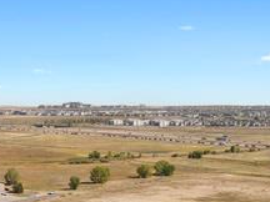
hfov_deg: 27.2
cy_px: 271
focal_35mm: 71
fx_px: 554
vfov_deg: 19.0
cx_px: 81
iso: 100
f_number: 2.8
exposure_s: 1/400
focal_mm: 4.5
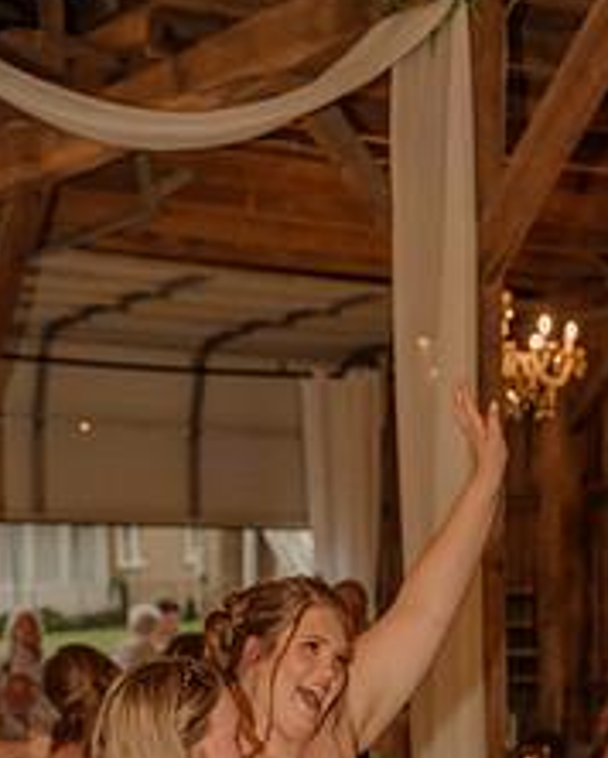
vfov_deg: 20.0
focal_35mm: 93
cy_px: 744
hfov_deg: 16.6
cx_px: 333
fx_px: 2089
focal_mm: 49
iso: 320
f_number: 4
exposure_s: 1/200
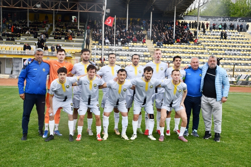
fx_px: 279
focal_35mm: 40
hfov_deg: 48.4
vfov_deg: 33.4
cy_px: 84
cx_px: 126
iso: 400
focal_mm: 27
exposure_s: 1/250
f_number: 5
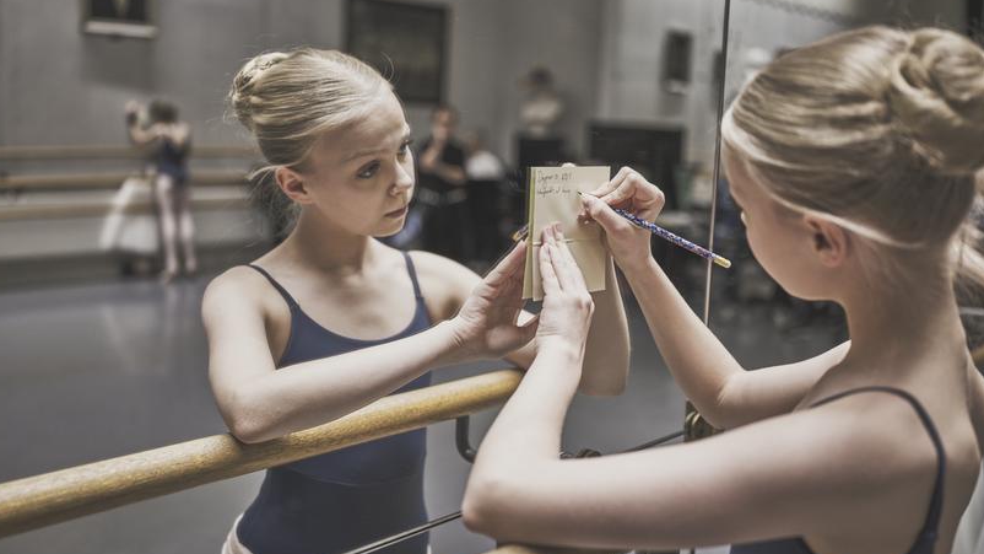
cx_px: 472
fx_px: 1018
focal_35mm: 39
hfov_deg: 51.6
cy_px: 273
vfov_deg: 30.4
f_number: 2
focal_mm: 35
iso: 640
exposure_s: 1/360
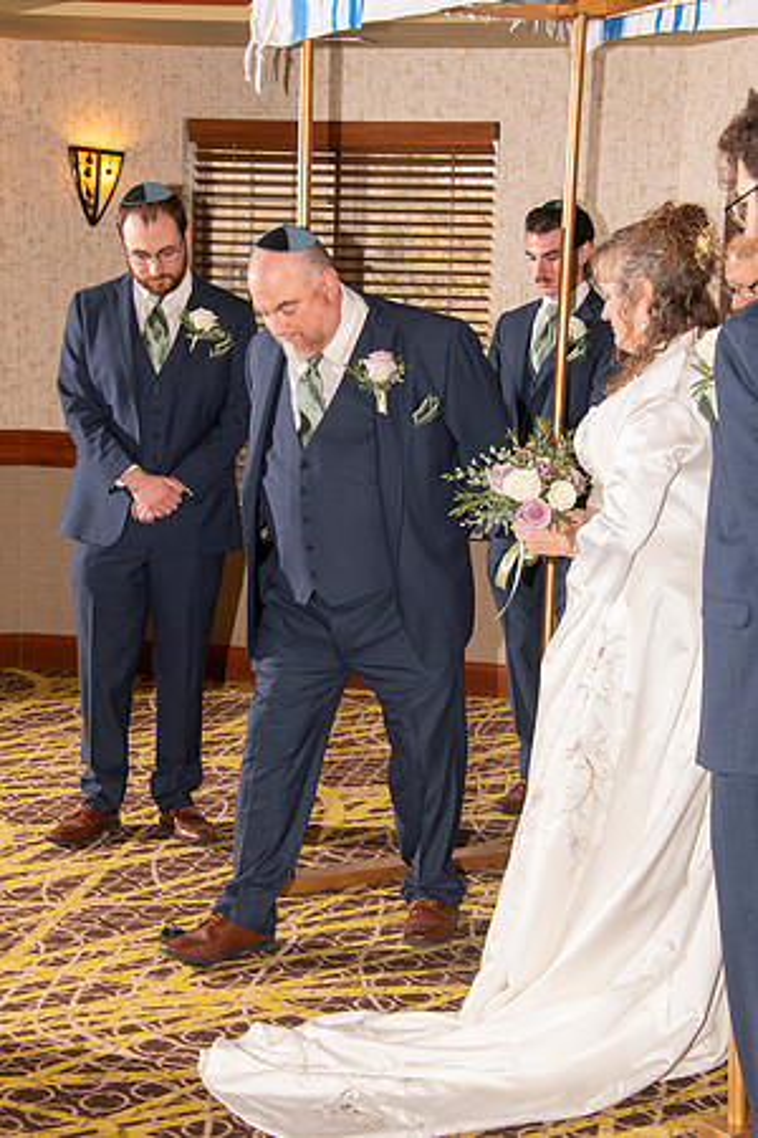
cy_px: 569
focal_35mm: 68
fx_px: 2147
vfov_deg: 29.7
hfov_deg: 20.0
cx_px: 379
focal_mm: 68
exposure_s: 1/160
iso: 1000
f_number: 9
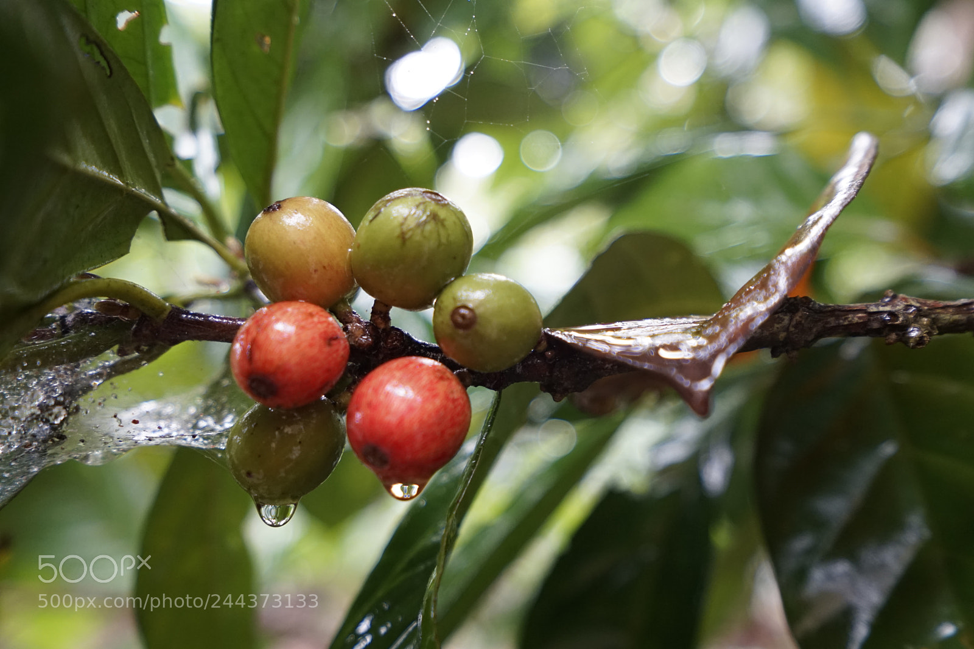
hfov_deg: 54.4
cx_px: 487
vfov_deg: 37.8
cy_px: 324
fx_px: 947
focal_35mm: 35
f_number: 4
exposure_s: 1/80
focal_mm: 35
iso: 1600
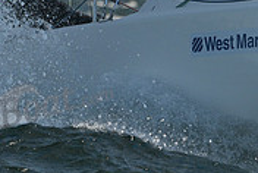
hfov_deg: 1.9
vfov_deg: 1.3
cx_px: 191
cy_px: 18
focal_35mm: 1085
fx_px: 7789
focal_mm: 330
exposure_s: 1/1250
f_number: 6.3
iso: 250
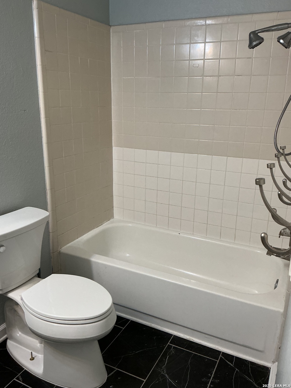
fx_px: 325
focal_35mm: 29
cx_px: 146
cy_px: 194
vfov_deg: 61.7
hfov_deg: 48.2
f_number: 1.8
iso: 125
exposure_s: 1/60
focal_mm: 3
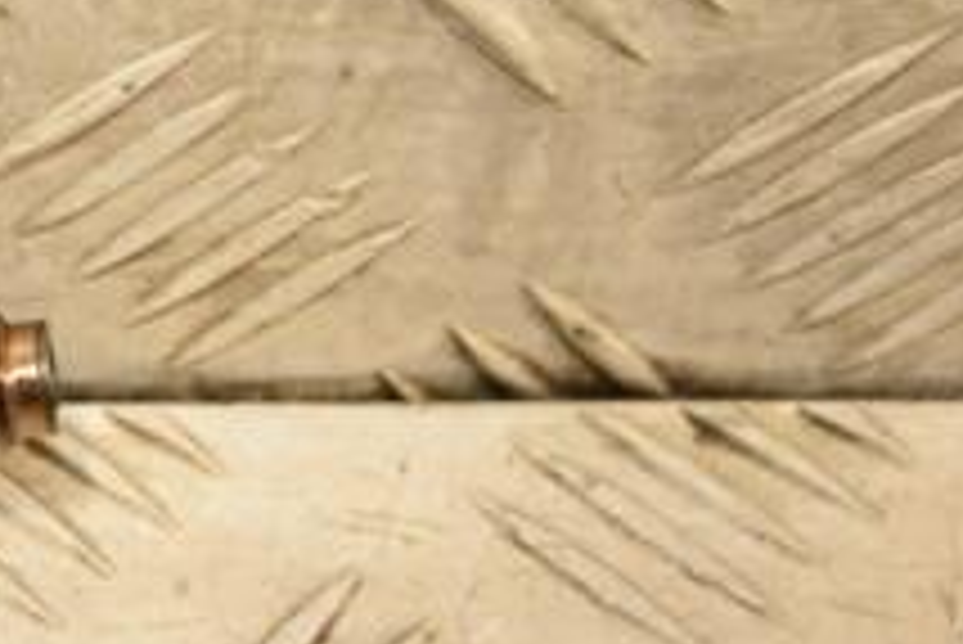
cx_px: -189
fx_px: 4283
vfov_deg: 8.6
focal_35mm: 160
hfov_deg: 12.5
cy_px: 365
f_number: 5.6
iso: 800
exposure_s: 1/200
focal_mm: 38
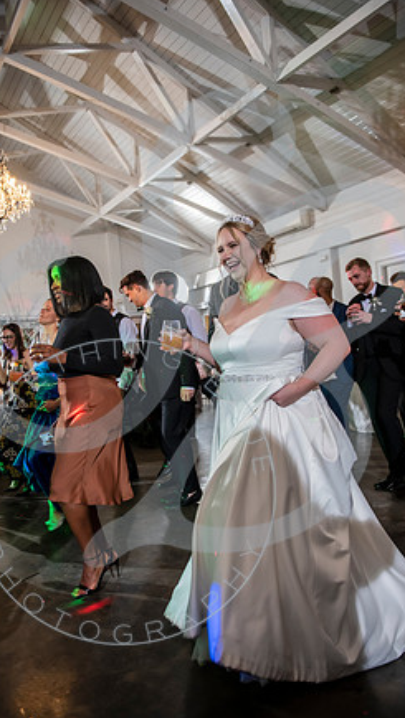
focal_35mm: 26
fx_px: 496
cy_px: 366
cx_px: 197
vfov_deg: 71.9
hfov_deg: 44.4
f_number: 2.8
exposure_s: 1/125
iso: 1600
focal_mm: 24
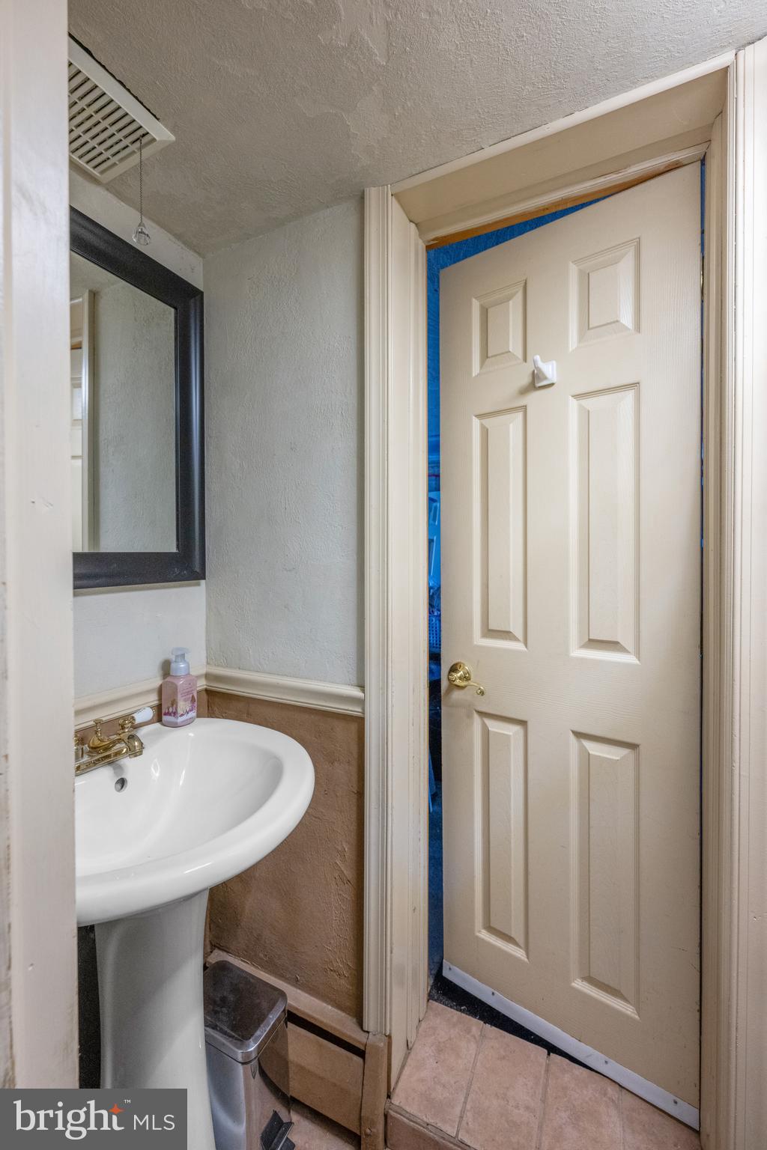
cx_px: 384
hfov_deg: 81.2
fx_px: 447
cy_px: 575
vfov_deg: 104.3
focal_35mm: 14
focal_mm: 14
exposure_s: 1/100
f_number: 5
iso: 800
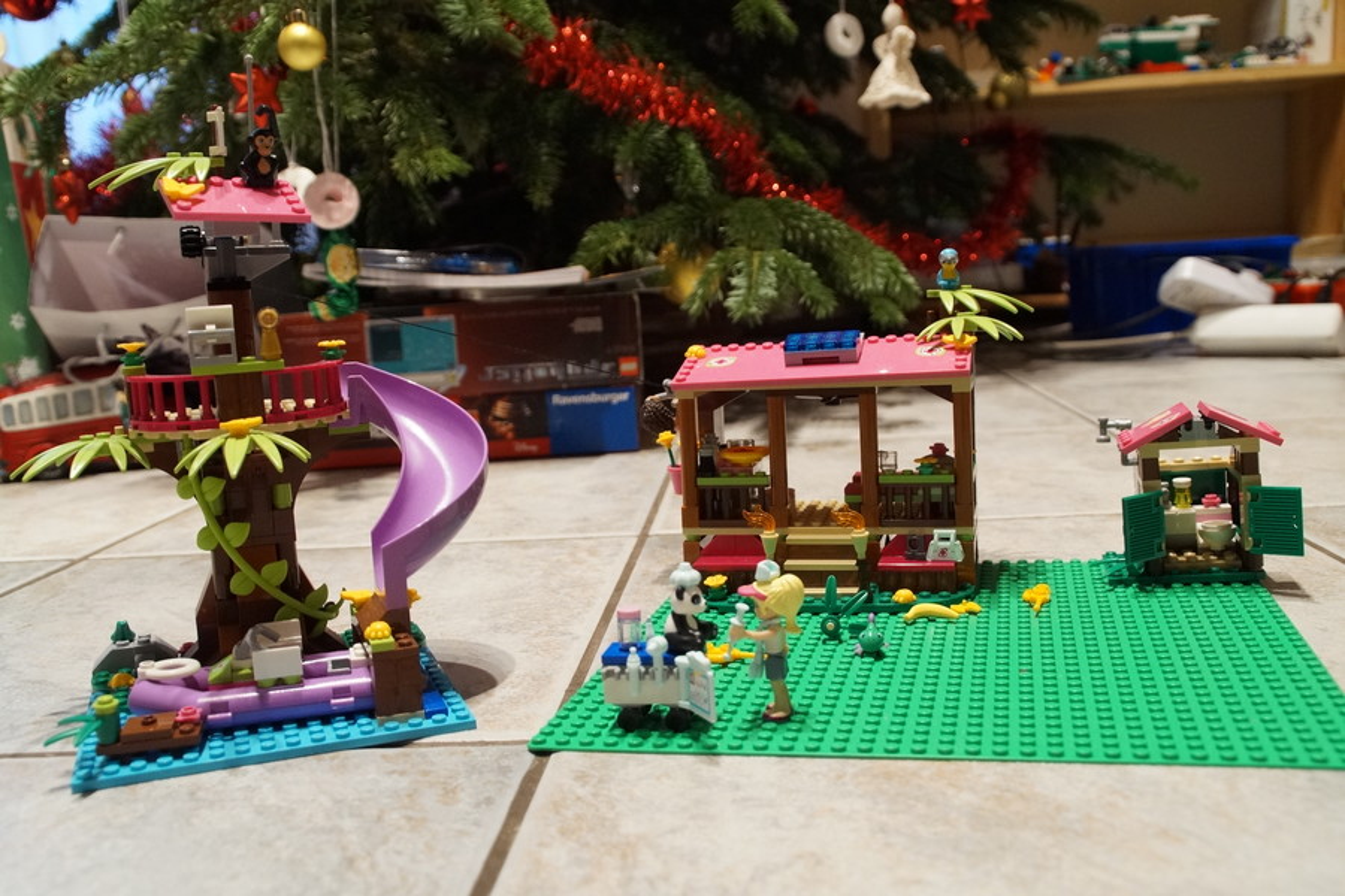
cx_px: 672
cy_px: 448
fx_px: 1345
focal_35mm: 36
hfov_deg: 53.1
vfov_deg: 36.9
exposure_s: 1/10
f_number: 5.6
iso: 1600
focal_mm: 24
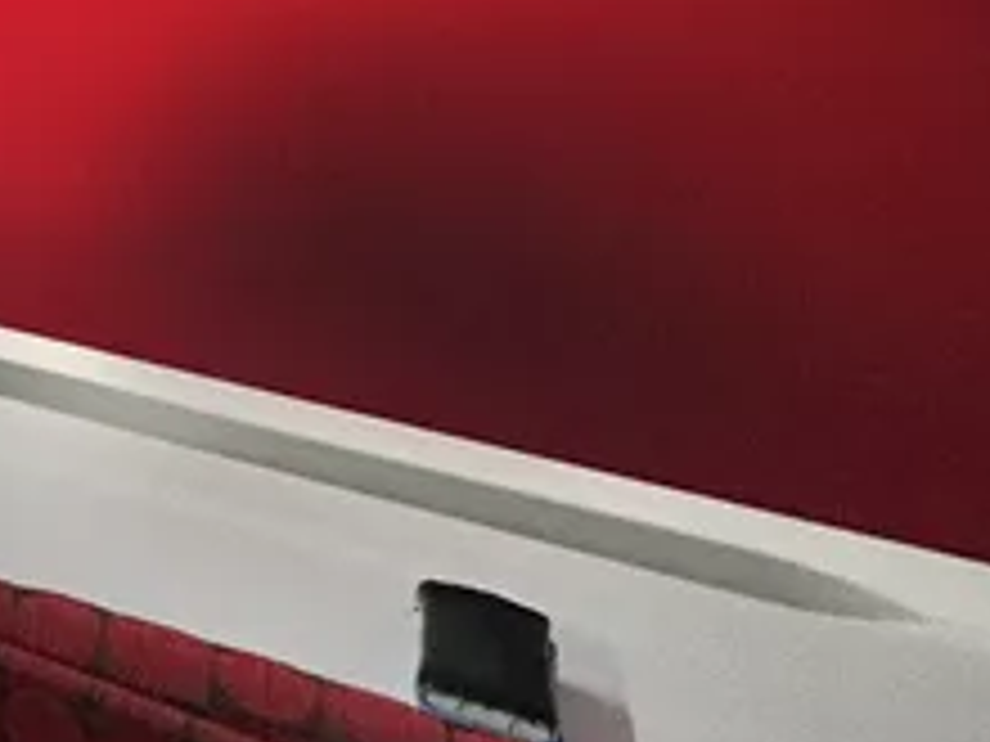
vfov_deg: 23.6
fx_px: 1459
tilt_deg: +0.1
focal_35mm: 51
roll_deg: -2.7
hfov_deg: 23.1
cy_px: -324
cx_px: -734
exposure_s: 1/100
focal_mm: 2.22
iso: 64
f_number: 2.2
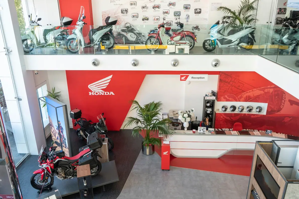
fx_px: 233
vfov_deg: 46.4
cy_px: 100
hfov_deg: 65.5
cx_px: 150
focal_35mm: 28
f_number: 5.6
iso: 800
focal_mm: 28
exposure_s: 1/125
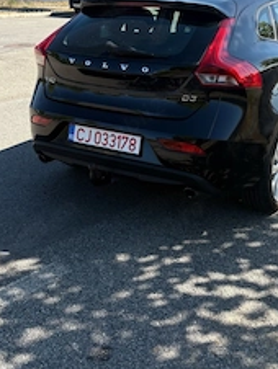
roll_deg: +0.9
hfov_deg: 31.4
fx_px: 492
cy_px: 132
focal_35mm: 46
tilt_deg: -19.3
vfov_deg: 40.8
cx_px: 183
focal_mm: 5.96
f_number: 1.6
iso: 50
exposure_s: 1/1626
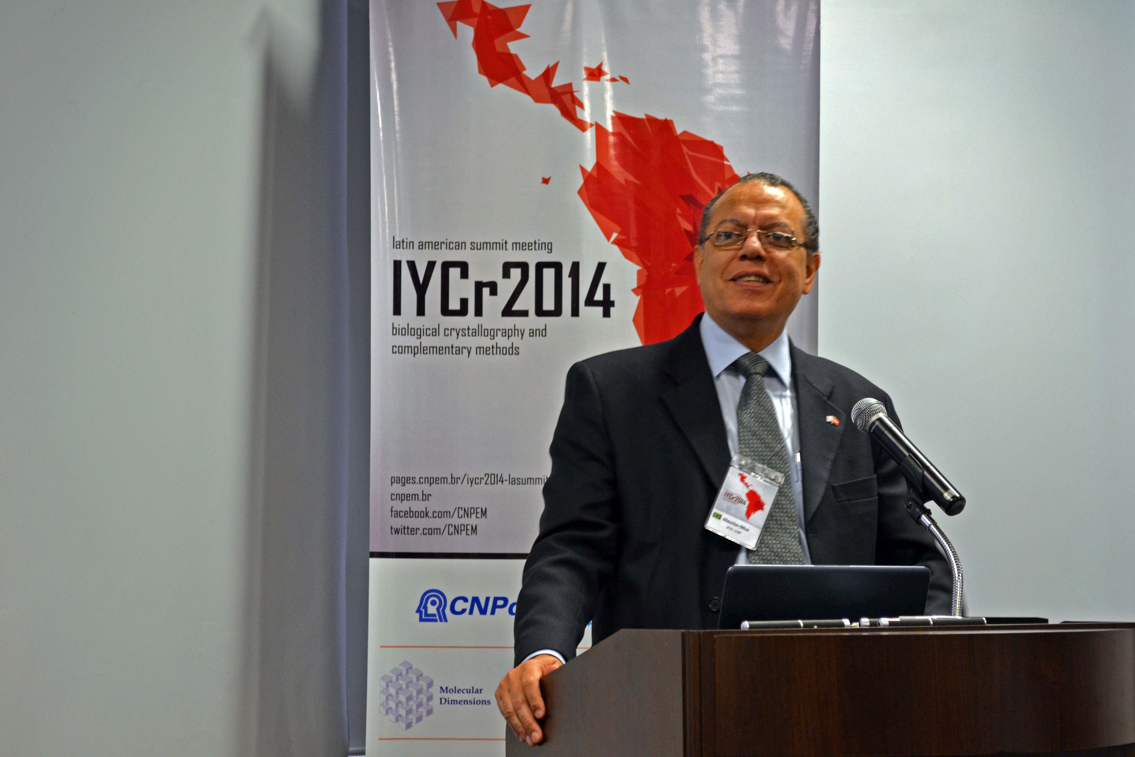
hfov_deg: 24.6
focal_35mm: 82
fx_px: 2601
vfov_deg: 16.6
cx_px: 568
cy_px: 378
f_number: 5.6
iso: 400
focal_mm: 55
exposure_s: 1/15
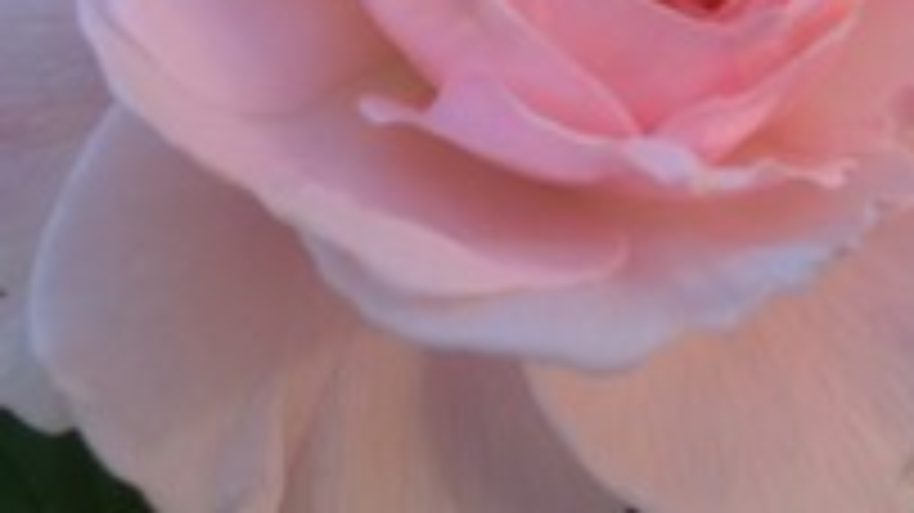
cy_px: -108
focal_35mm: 90
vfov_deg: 13.1
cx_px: 468
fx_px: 2180
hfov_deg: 23.7
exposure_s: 1/320
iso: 80
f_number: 4
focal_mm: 7.38
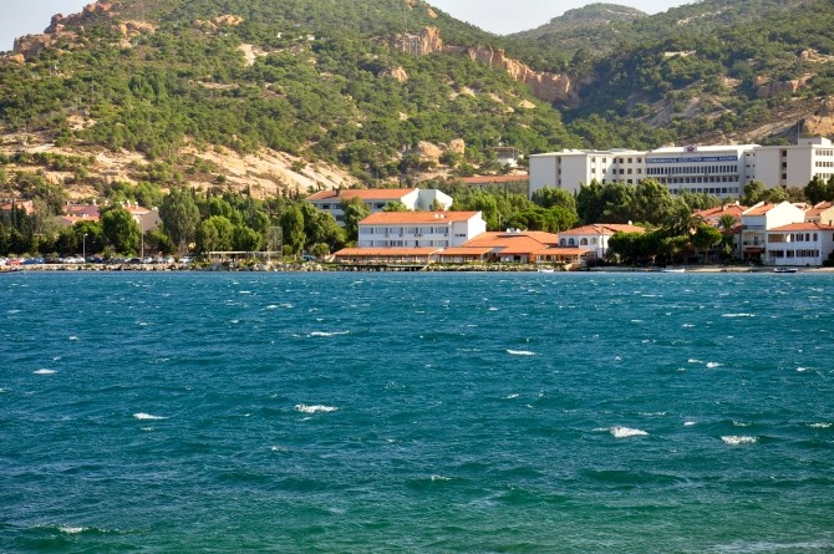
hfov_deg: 15.2
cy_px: 277
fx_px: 3124
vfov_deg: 10.1
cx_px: 417
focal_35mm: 135
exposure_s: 1/200
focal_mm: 90
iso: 200
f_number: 10
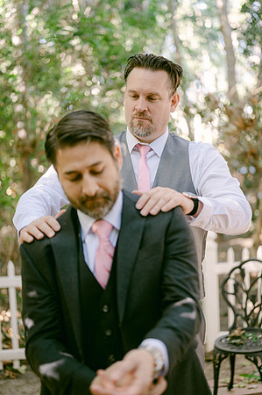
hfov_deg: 26.9
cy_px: 198
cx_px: 131
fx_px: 547
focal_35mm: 50
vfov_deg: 39.6
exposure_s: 1/125
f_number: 1.8
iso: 250
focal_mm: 50
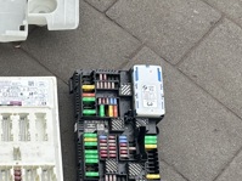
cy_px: 212
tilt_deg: -76.5
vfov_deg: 18.2
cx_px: -39
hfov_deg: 23.4
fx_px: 538
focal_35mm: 77
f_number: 1.78
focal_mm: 6.86
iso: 80
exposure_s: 1/650
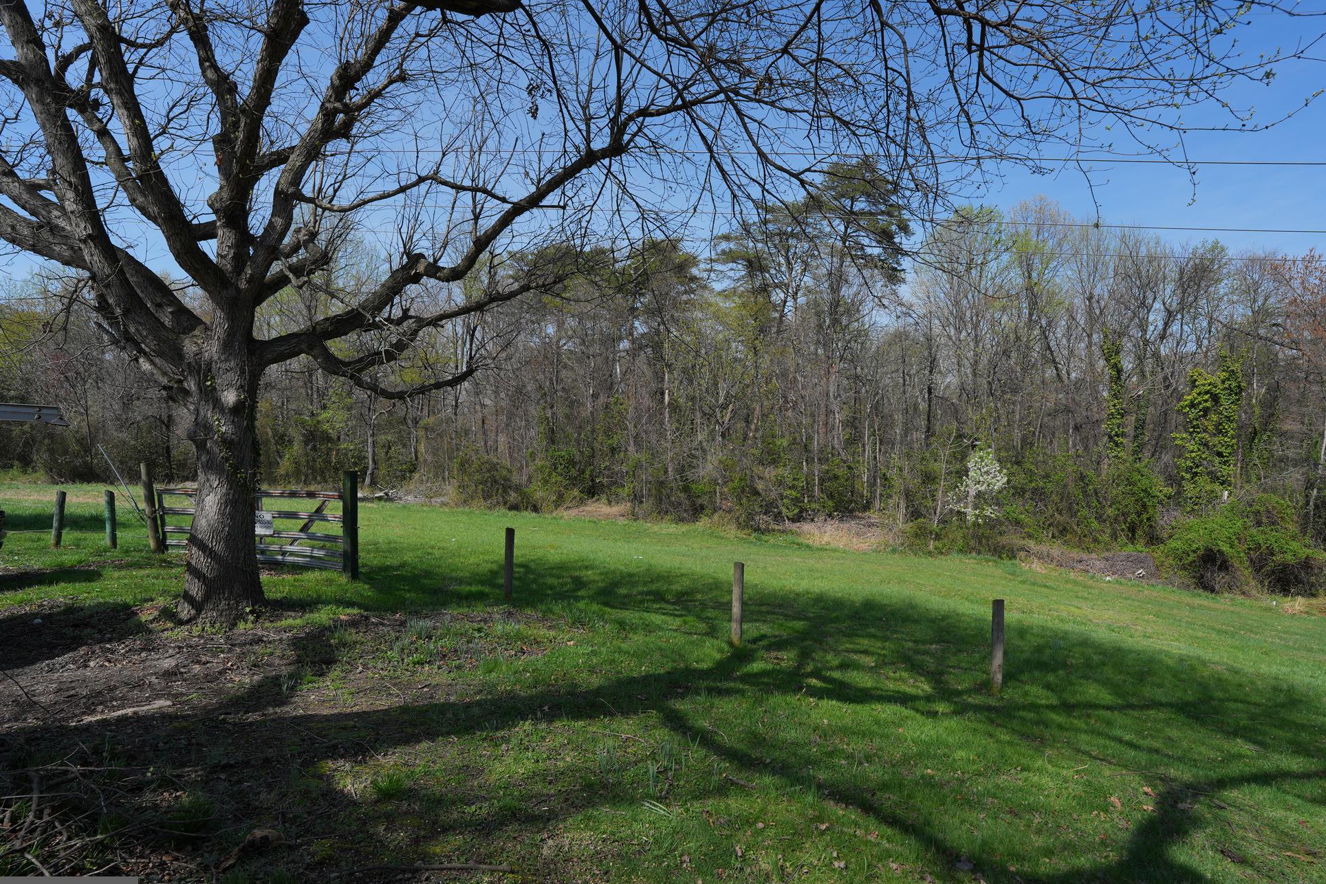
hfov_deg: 93.2
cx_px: 690
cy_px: 457
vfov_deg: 70.4
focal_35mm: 17
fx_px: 626
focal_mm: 16
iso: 100
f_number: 6.3
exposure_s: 1/640
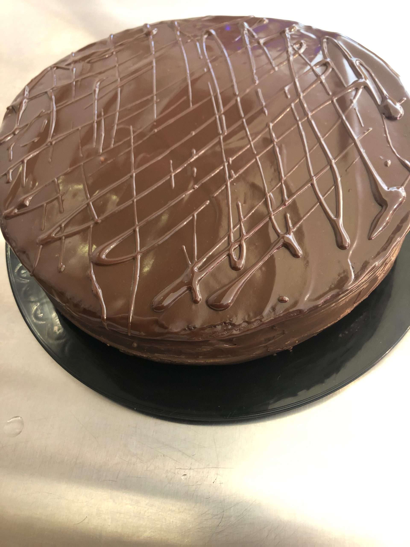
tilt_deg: -61.5
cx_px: 205
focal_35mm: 28
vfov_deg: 63.4
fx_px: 442
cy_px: 274
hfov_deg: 49.7
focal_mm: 3.99
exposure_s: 1/7
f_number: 1.8
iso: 100
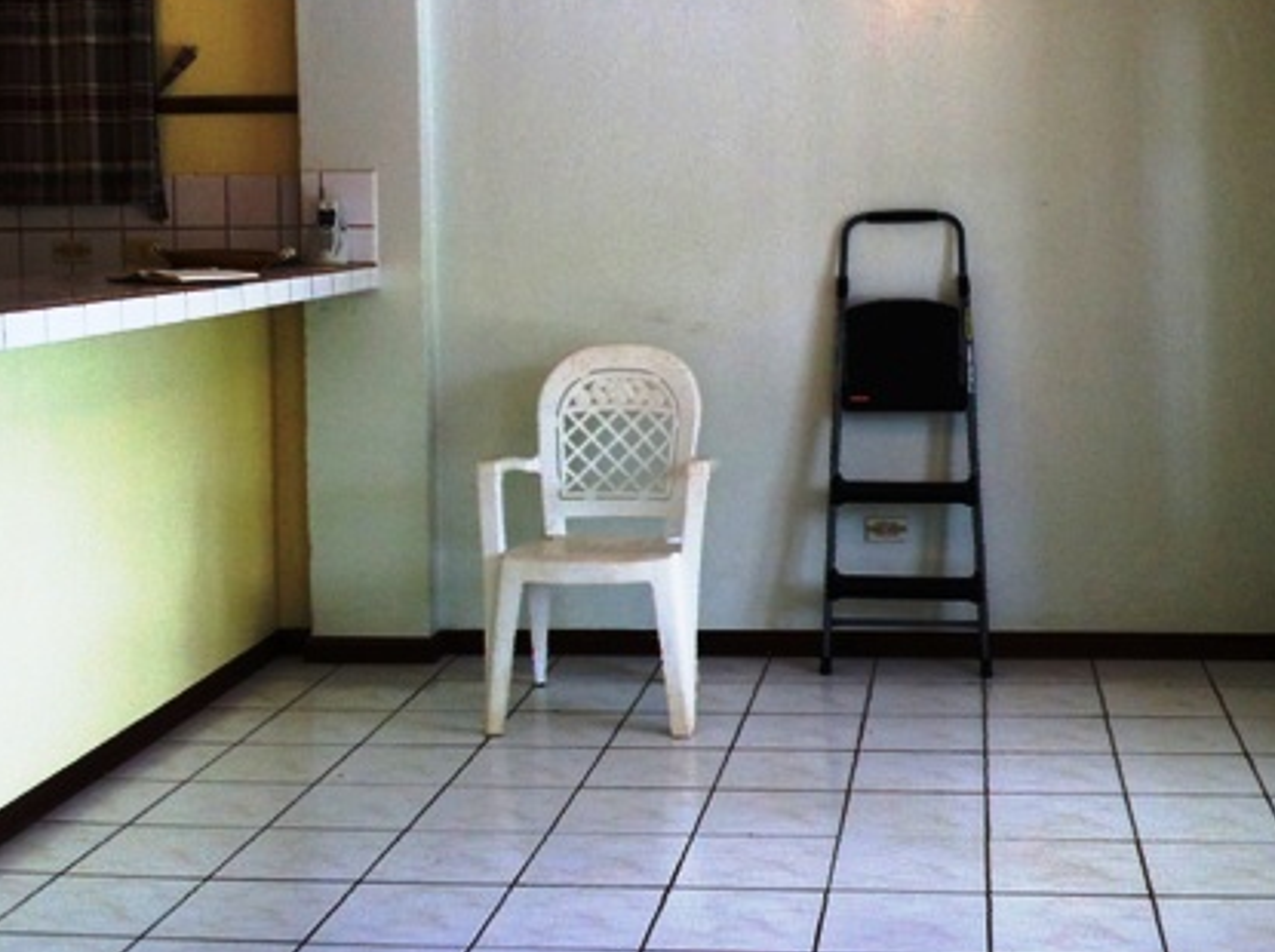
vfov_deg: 26.7
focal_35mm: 54
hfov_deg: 35.4
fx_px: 1986
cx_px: 814
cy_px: 252
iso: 100
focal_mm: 3.85
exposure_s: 1/60
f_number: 2.8
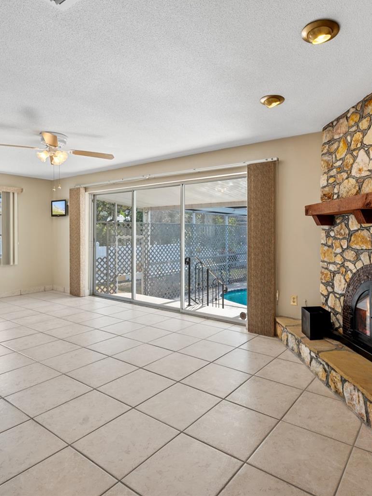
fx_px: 301
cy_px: 239
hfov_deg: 62.8
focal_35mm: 21
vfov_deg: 79.0
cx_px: 224
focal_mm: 14
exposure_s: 1/6
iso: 250
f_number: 9
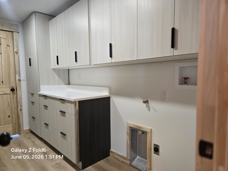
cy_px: 86
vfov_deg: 58.9
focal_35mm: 23
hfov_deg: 73.9
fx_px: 151
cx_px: 114
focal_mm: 5.4
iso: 250
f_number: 1.8
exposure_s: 1/120
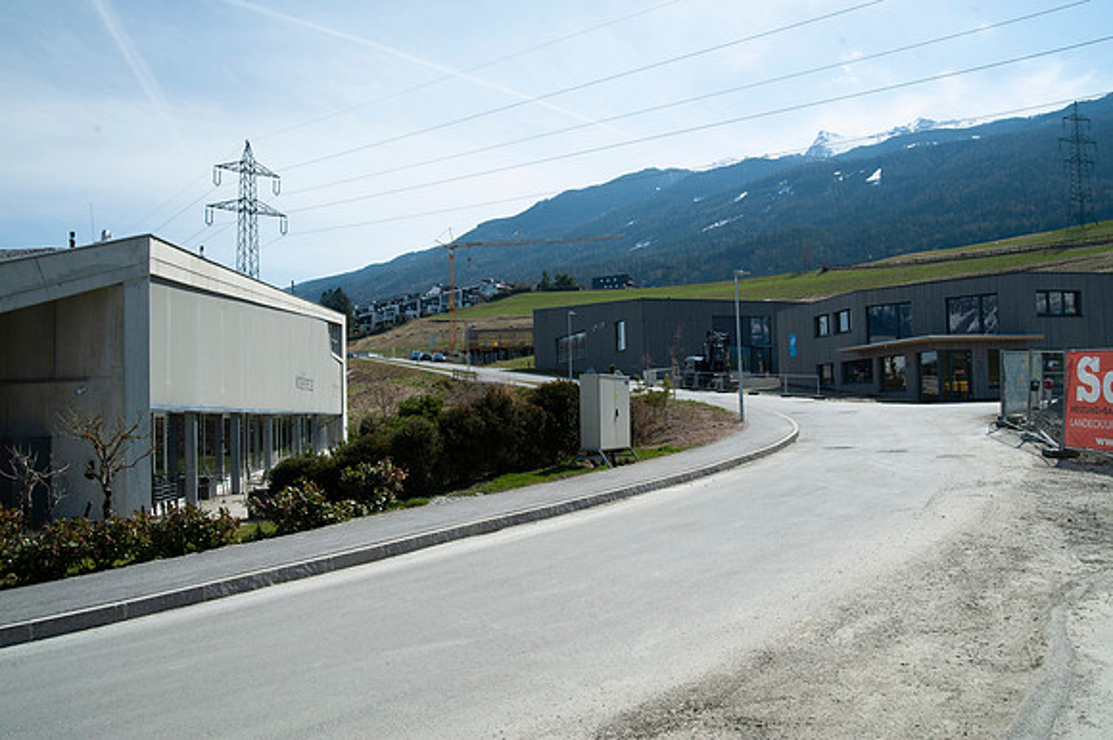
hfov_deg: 65.5
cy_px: 370
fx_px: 865
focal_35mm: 28
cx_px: 556
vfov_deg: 46.4
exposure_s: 1/500
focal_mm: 28
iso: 200
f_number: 11
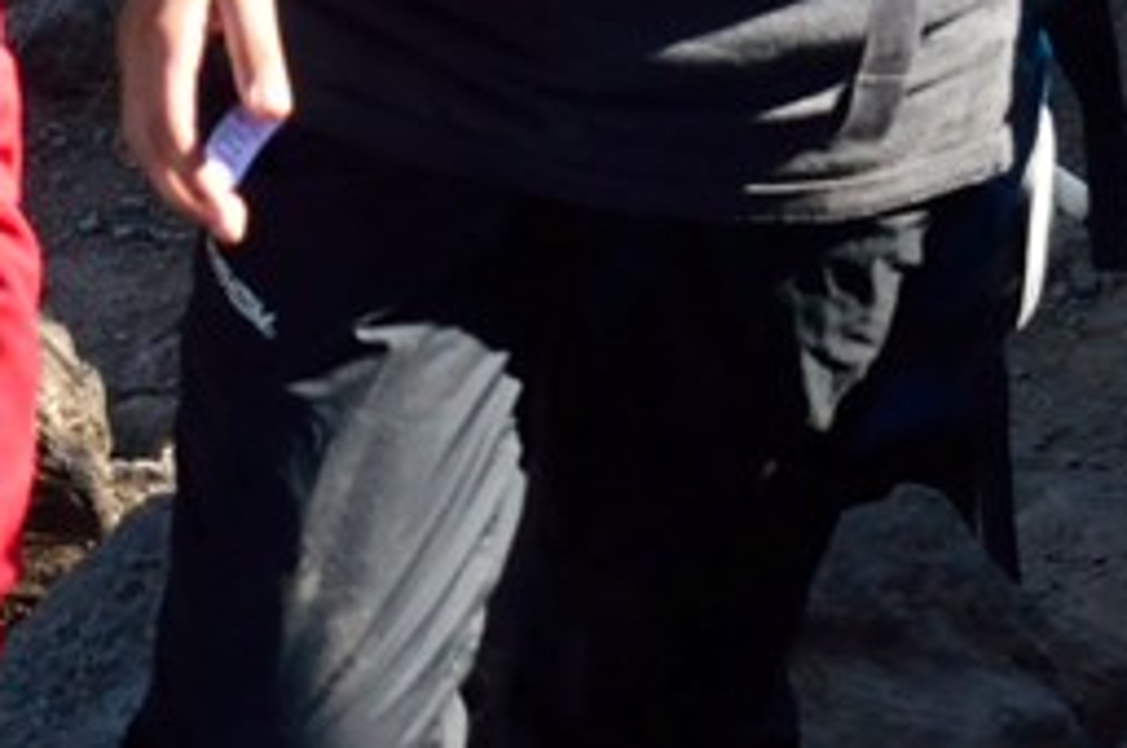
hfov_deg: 5.7
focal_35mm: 359
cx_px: -363
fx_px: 11224
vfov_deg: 3.8
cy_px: -400
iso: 400
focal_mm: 34
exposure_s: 1/320
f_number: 9
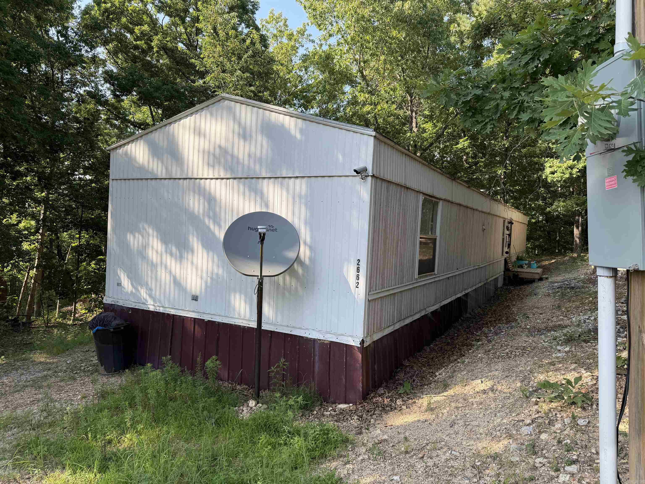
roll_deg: -2.5
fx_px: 447
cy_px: 242
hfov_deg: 71.6
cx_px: 322
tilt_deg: -1.9
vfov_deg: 56.8
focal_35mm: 24
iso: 80
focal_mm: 6.76
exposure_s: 1/715
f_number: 1.78
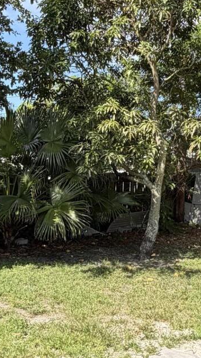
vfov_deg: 42.8
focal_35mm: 48
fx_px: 456
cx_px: 91
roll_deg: -1.1
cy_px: 153
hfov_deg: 24.9
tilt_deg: +2.2
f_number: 2.2
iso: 40
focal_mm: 2.22
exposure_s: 1/506
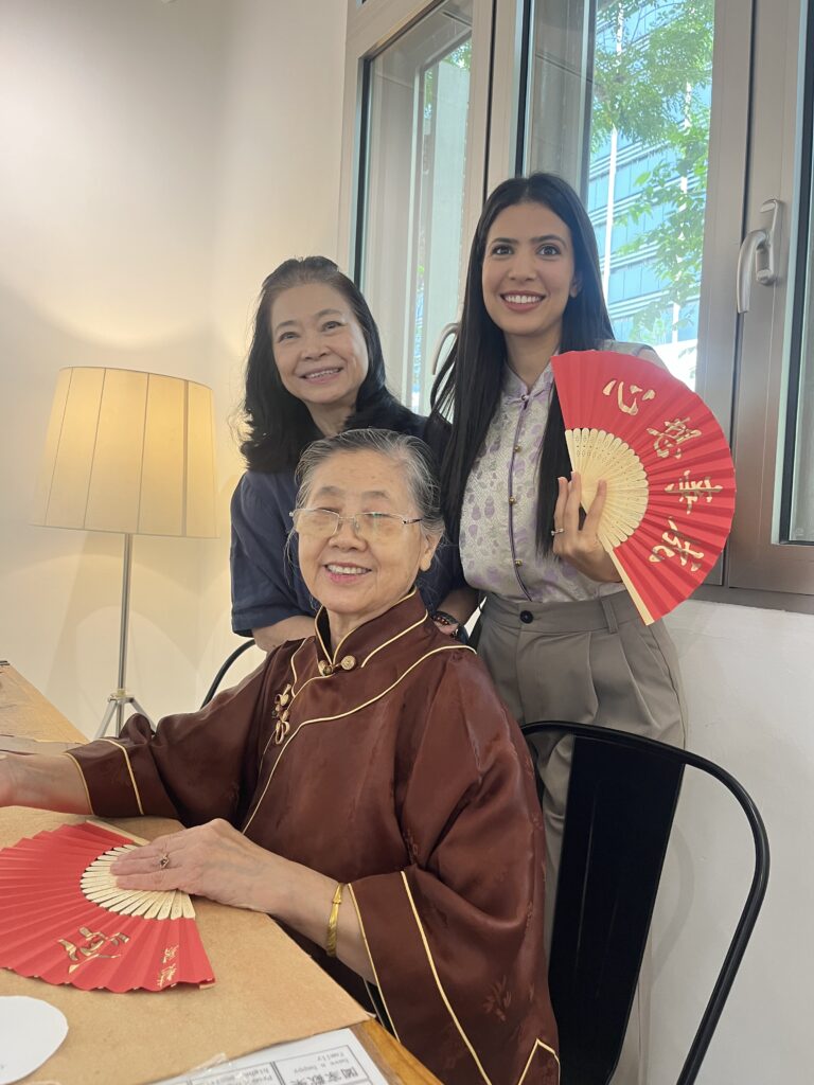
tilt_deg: -1.9
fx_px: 815
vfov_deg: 67.3
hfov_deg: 53.1
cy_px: 542
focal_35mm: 26
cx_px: 407
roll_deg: -2.0
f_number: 1.6
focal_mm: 5.1
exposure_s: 1/50
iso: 160
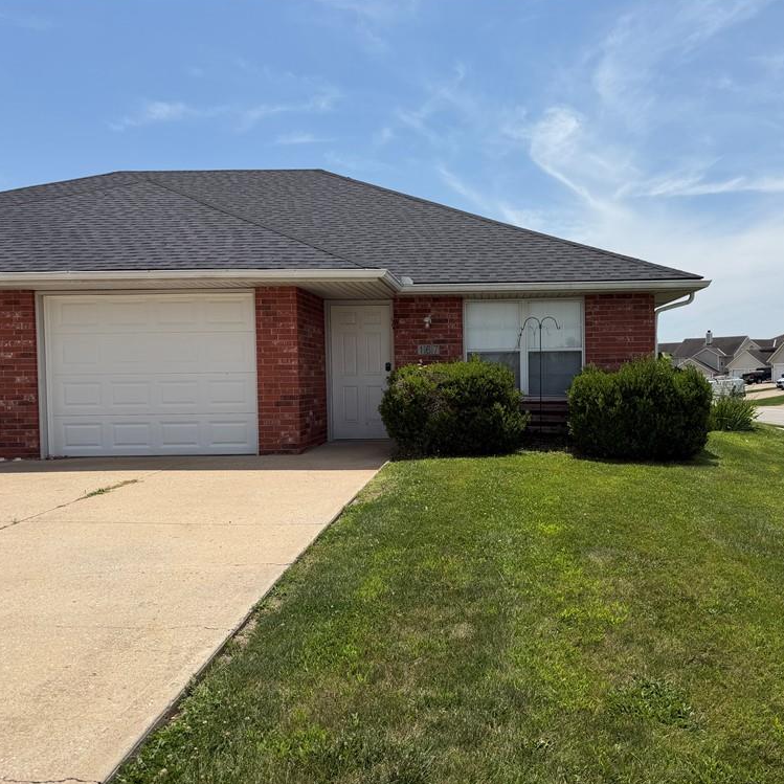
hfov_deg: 54.9
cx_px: 498
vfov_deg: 55.6
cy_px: 396
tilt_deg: -1.1
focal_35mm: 29
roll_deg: +0.9
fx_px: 743
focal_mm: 6.76
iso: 80
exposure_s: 1/6711
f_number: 1.78
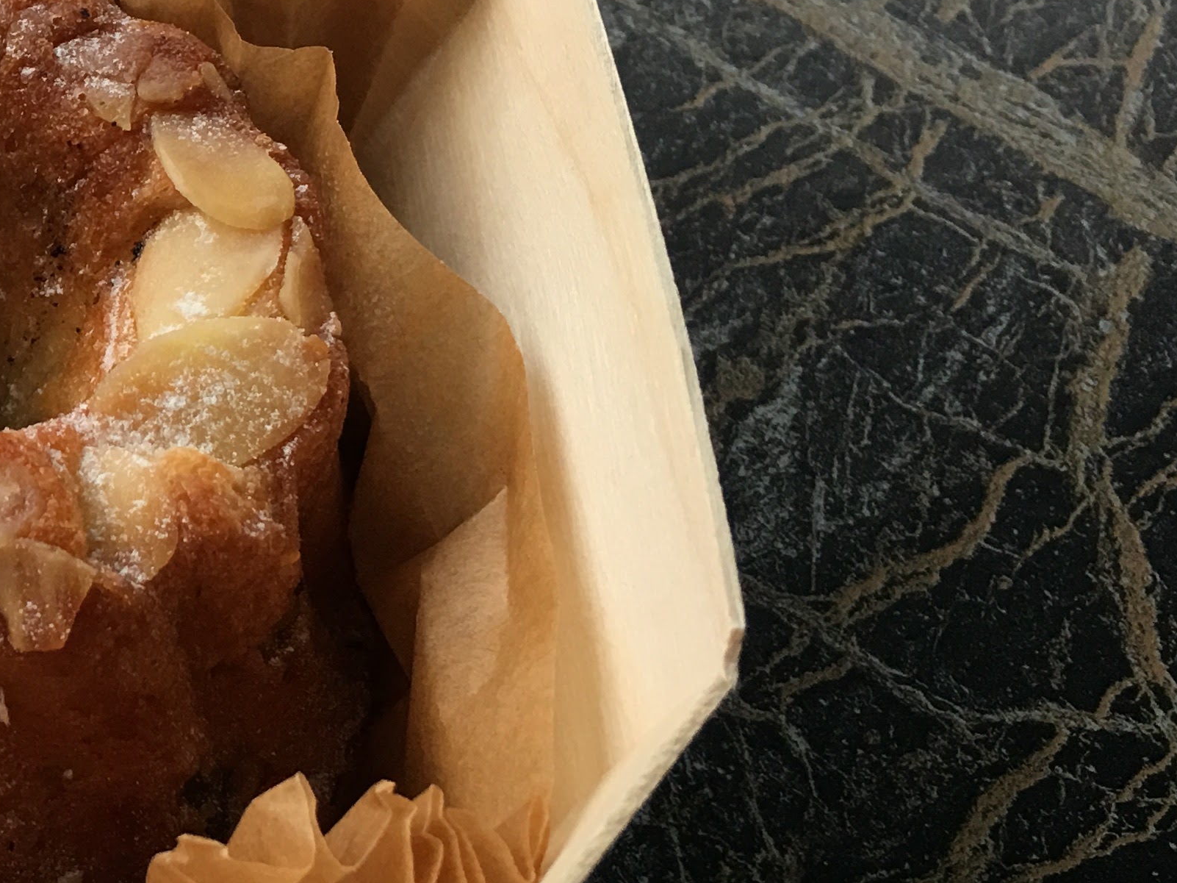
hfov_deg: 23.9
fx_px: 2482
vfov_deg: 20.2
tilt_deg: -53.4
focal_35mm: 73
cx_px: -290
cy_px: 413
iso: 40
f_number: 2.2
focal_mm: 4.15
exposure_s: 1/17
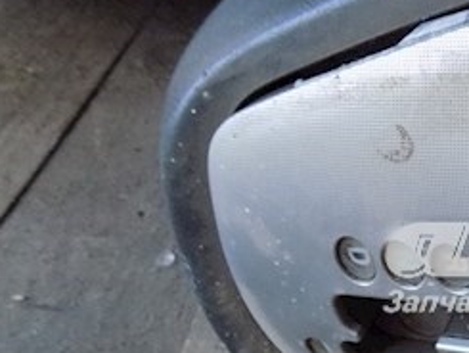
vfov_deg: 24.3
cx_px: 603
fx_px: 813
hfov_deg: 27.2
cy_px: 247
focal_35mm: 60
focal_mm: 4
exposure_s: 1/125
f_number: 3.1
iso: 400
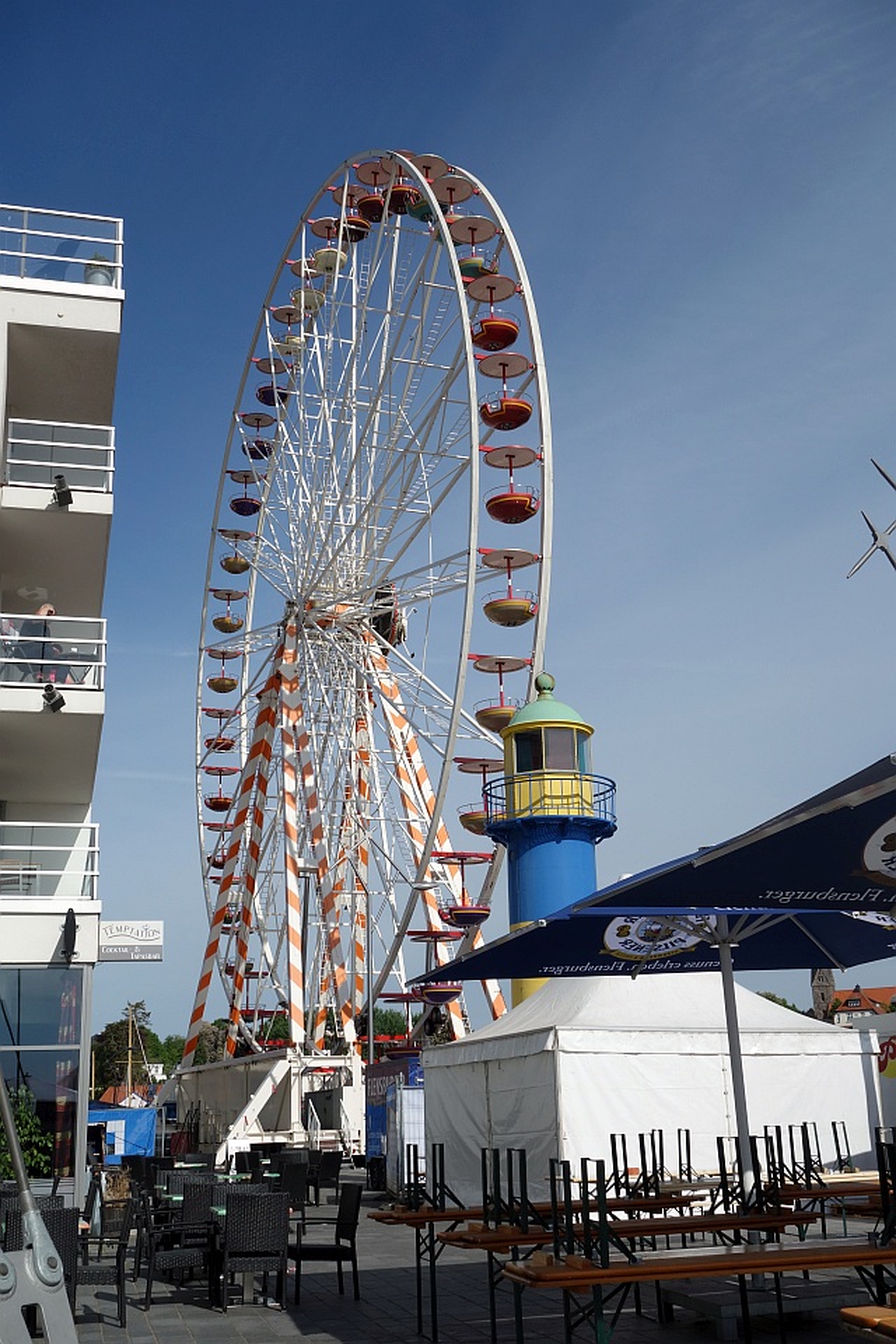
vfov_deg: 49.6
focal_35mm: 39
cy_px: 672
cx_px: 448
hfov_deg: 34.2
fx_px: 1456
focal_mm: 14.57
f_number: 8
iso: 125
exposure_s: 1/500
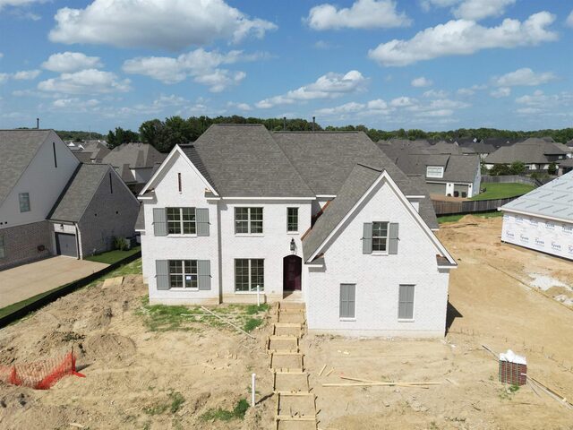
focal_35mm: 24
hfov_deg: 71.6
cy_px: 215
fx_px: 397
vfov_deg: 56.8
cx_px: 286
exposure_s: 1/5000
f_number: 1.7
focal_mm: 6.72
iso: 140
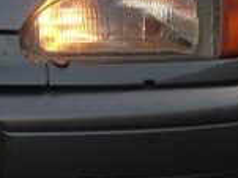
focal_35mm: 144
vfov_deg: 10.2
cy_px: 17
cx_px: -177
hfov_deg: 12.6
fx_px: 989
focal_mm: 4.12
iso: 50
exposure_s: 1/20
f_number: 2.4
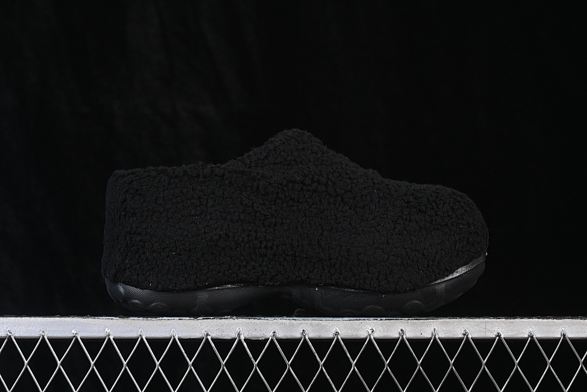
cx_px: 294
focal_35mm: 75
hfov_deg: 27.0
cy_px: 196
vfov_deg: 18.2
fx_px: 1223
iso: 160
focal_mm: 50
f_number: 6.3
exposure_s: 1/60
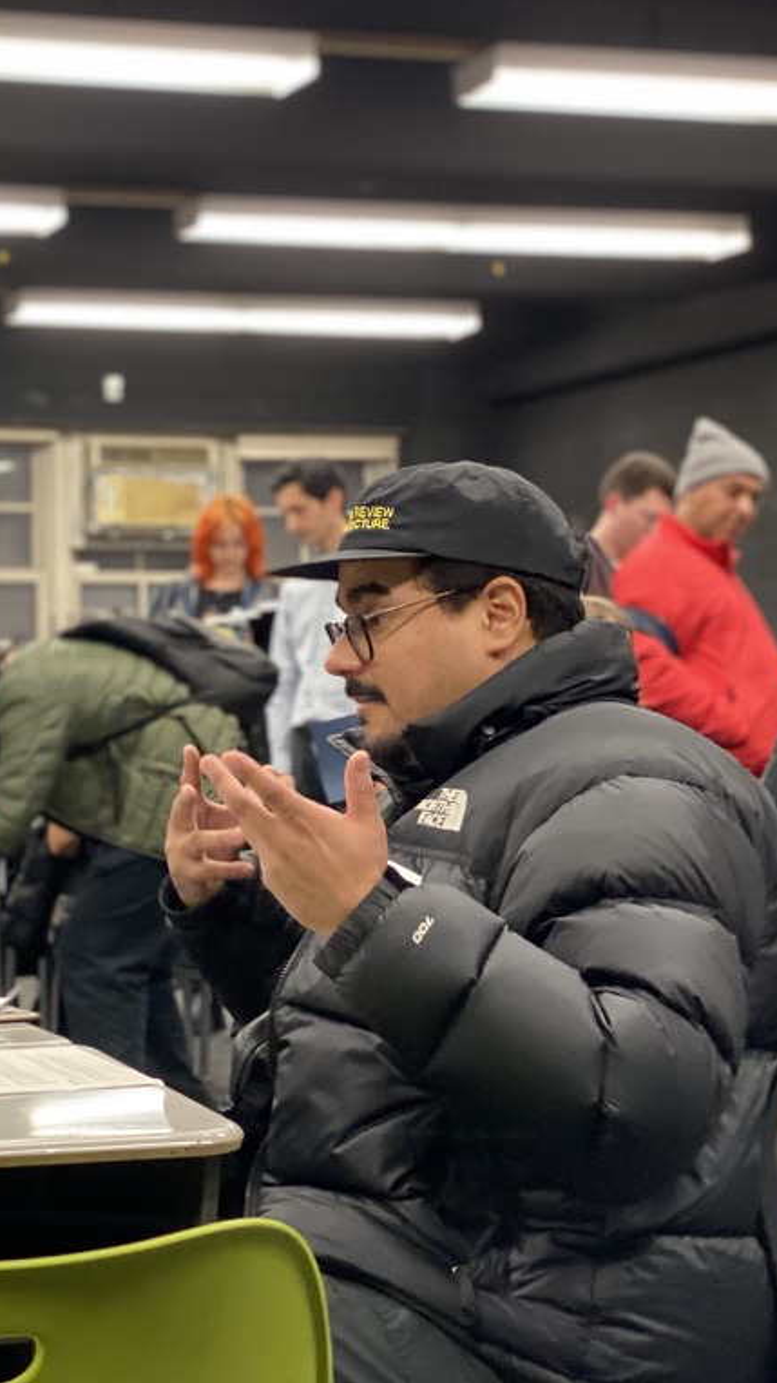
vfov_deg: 27.9
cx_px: 11
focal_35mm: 76
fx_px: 2785
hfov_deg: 15.6
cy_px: 689
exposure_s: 1/40
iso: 320
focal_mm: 6
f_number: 2
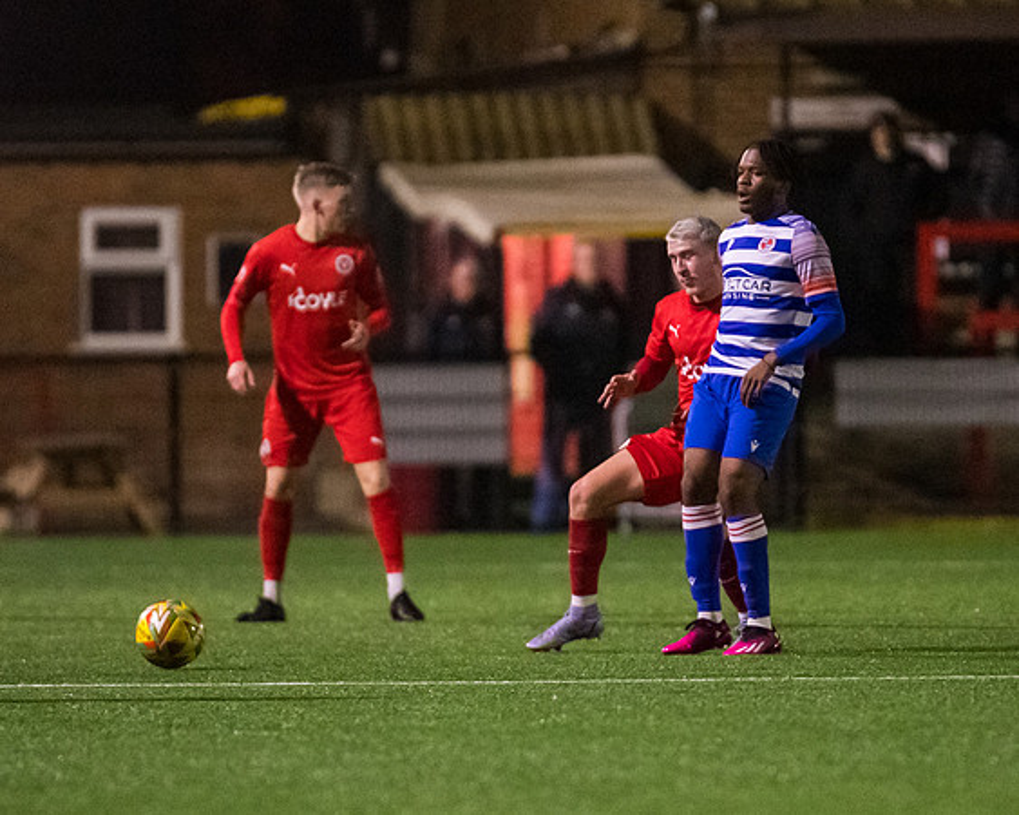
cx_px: 626
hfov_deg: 3.3
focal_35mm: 595
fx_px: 17932
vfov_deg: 2.6
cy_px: 392
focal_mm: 300
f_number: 2.8
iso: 8000
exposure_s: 1/1250
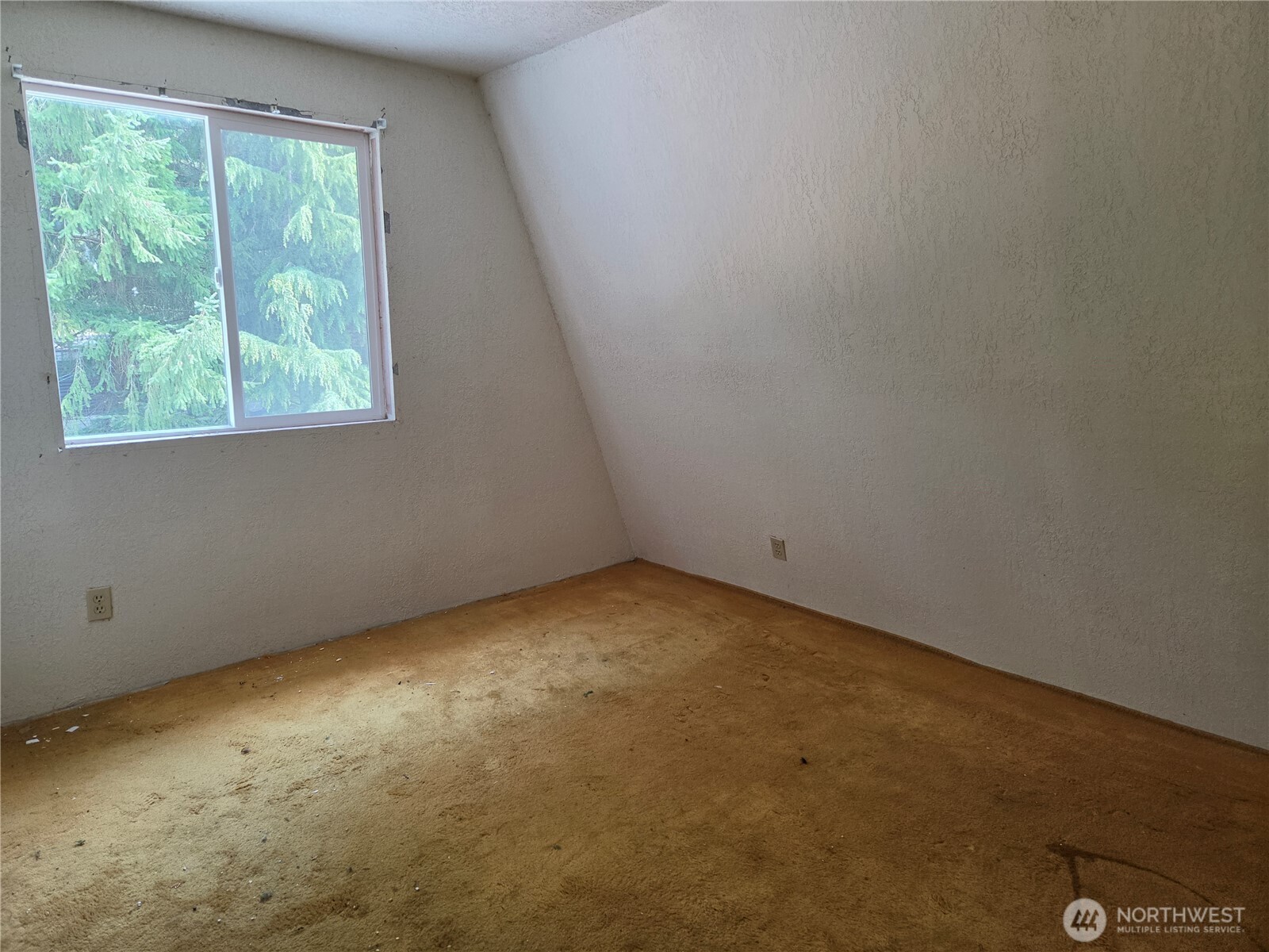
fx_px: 843
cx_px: 634
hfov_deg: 73.9
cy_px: 476
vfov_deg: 58.9
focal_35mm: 23
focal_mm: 5.4
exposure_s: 1/120
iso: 200
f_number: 1.8
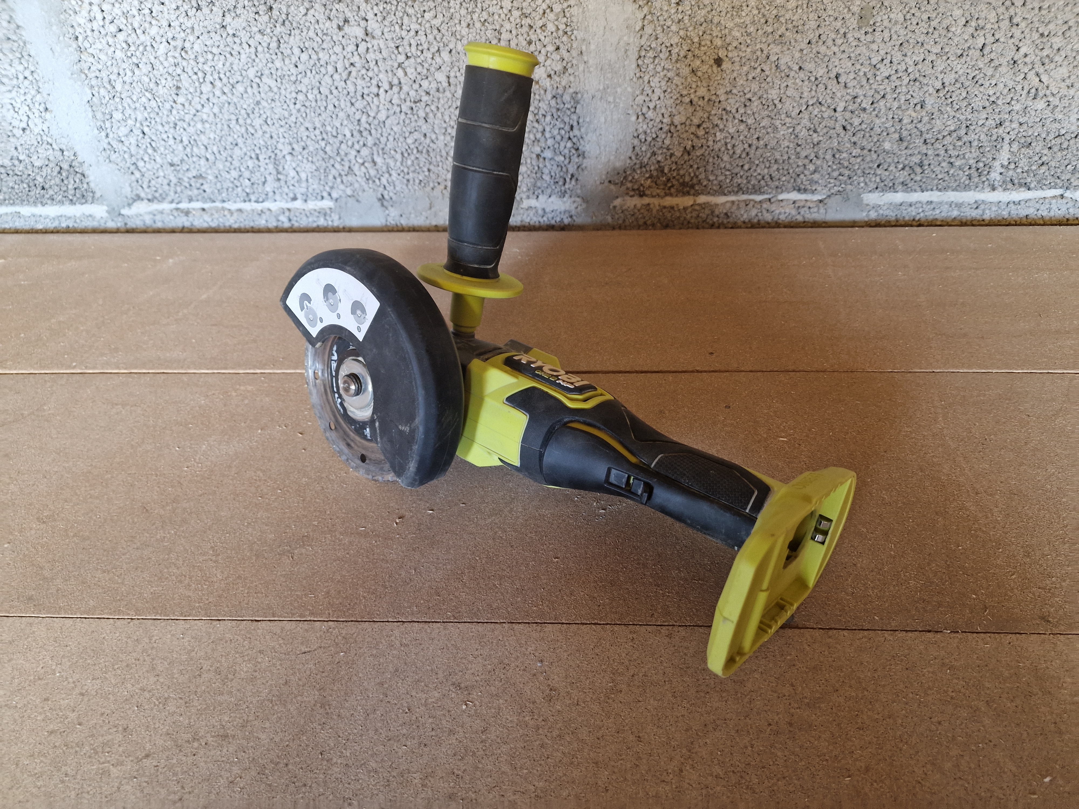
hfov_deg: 73.9
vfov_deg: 58.9
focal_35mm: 23
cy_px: 404
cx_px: 540
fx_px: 717
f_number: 1.8
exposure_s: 1/33
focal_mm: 6.4
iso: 640
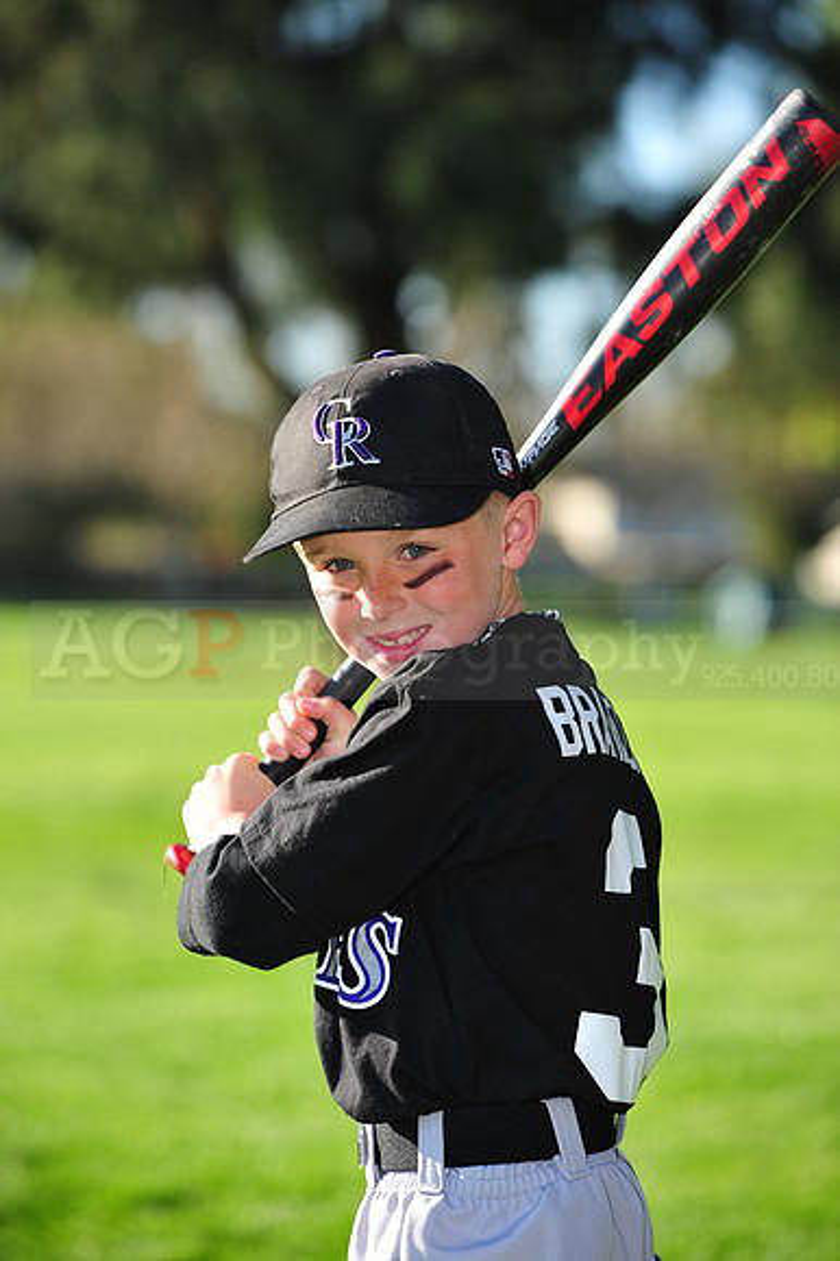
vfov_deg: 15.2
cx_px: 420
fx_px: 4730
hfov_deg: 10.1
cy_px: 630
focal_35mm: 135
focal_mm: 135
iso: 200
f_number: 4.5
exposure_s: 1/640
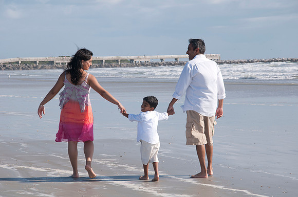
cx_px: 149
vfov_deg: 9.9
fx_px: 1141
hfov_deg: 14.9
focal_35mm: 138
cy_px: 98
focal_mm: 92
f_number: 11
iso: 100
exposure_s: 1/250
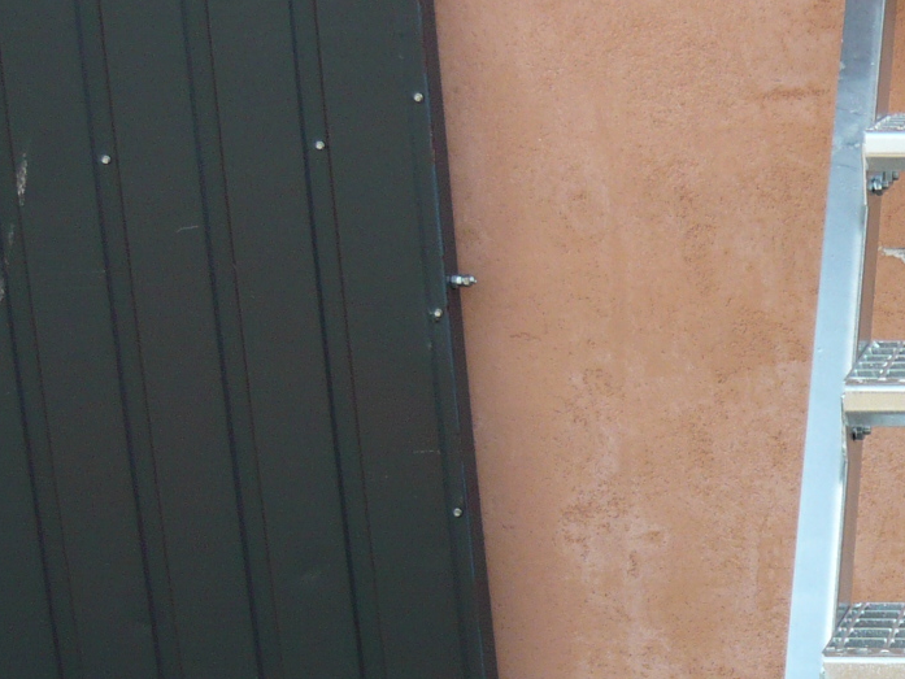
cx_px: 1170
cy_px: 695
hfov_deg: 18.8
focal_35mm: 97
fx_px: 2536
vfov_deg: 15.0
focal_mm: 5.5
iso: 100
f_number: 2.8
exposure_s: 1/400
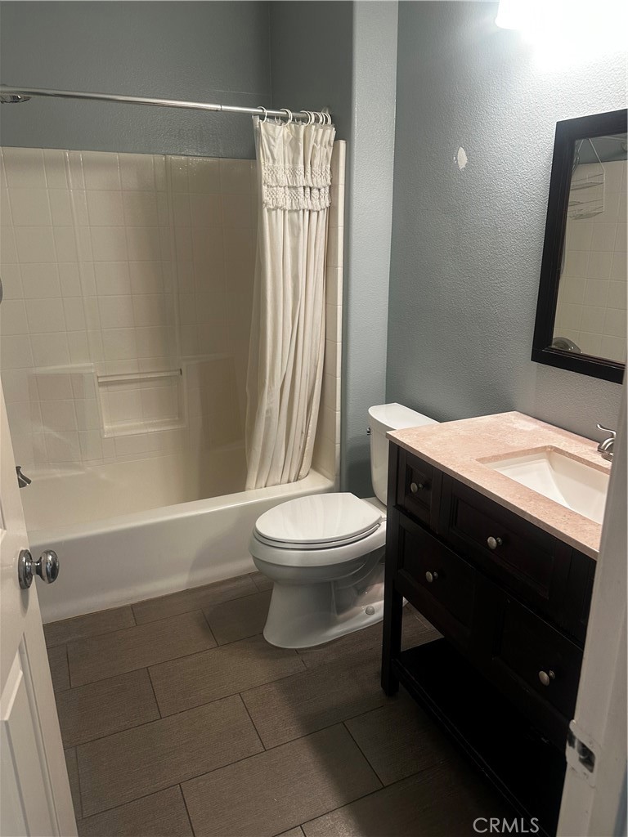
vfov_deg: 71.6
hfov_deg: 56.8
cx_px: 314
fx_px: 581
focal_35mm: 24
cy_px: 418
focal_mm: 6.86
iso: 160
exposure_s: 1/60
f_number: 1.78
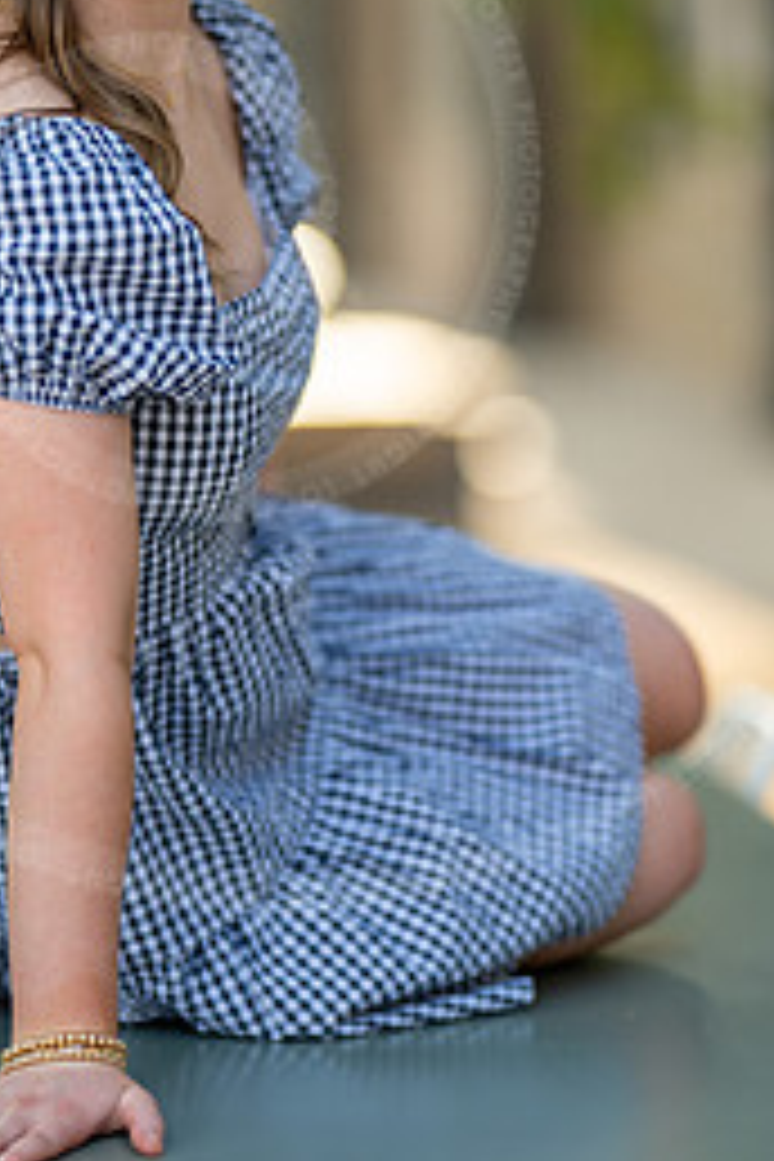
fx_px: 4773
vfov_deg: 13.8
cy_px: 328
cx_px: 230
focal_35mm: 148
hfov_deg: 9.3
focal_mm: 85
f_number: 1.2
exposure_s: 1/1600
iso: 200
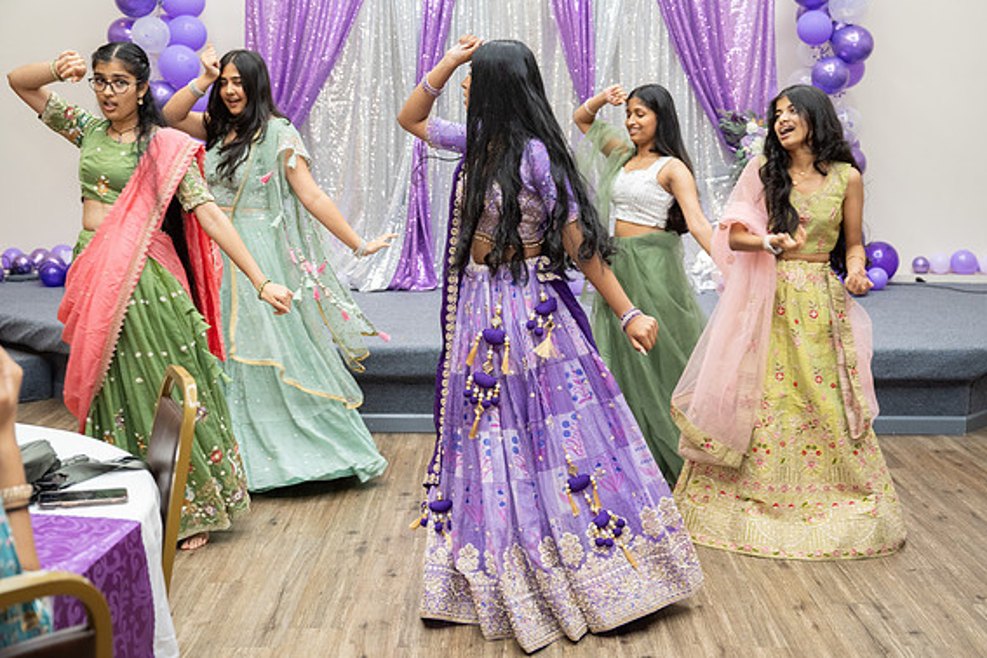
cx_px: 503
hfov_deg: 43.6
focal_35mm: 45
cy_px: 328
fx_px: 1234
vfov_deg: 29.9
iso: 1000
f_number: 4
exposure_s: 1/160
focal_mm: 44
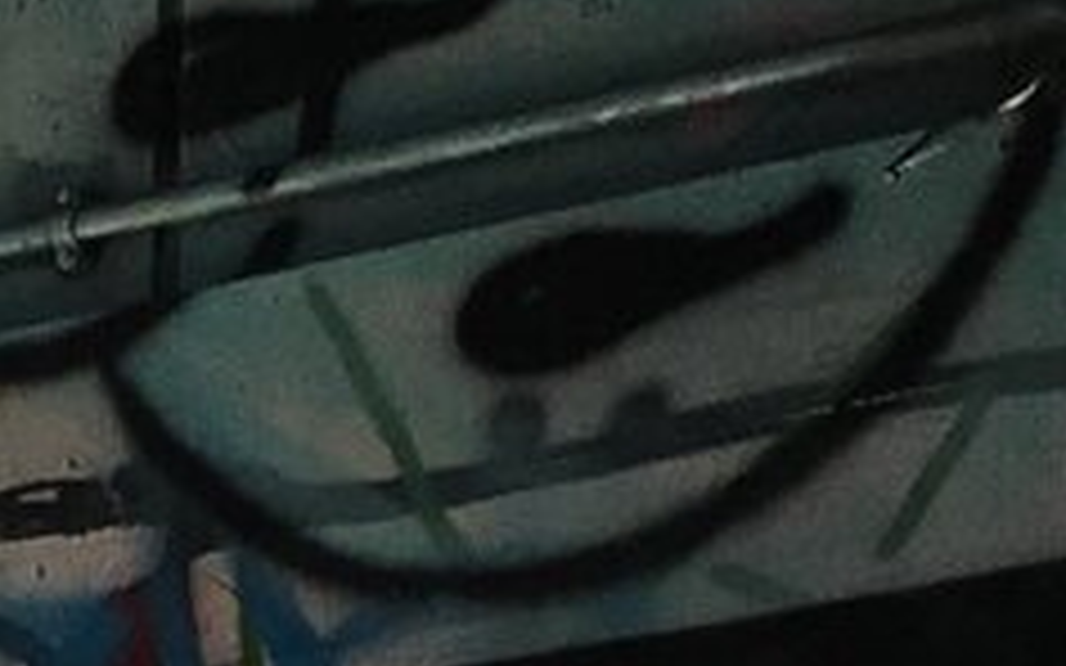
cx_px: -1142
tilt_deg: +0.8
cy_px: 2194
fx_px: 6768
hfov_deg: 8.5
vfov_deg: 5.2
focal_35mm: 233
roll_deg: -0.2
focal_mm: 4.15
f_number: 2.2
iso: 25
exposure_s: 1/327
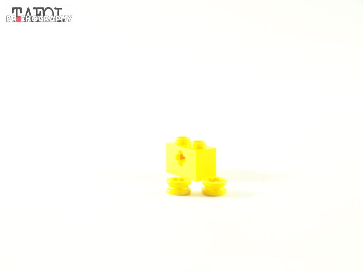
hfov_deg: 23.8
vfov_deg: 18.0
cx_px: 182
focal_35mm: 82
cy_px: 136
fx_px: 860
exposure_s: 1/20
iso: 200
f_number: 3.2
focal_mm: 13.7
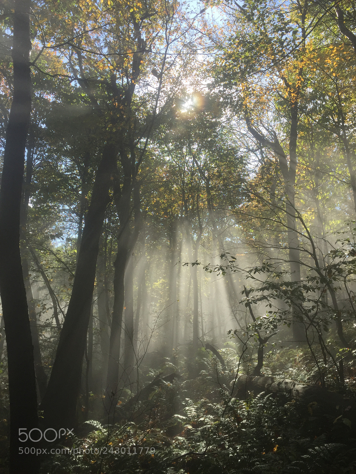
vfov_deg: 61.7
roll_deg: -3.0
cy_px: 237
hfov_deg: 48.2
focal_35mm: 29
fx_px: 398
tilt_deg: +12.5
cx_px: 178
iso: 32
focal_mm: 4.15
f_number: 2.2
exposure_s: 1/898
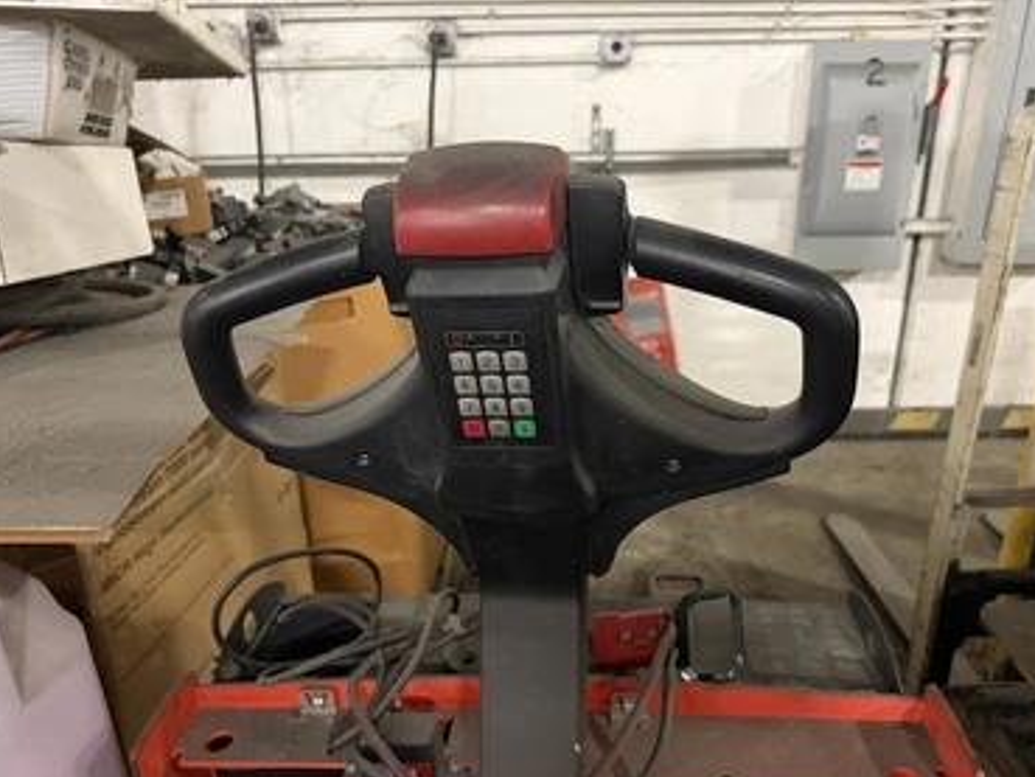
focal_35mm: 26
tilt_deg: -24.6
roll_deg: +1.4
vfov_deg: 53.0
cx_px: 547
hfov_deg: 67.2
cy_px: 418
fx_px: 778
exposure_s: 1/30
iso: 800
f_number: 1.78
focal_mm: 6.76
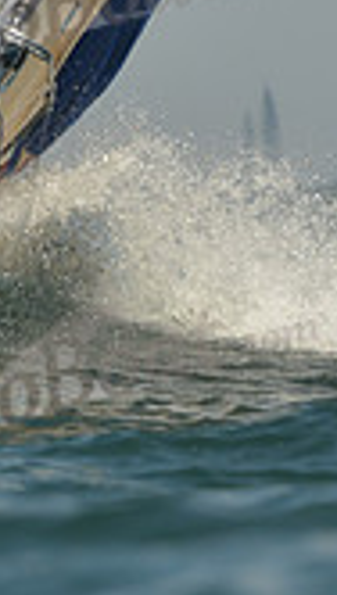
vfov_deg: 1.5
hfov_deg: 0.8
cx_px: -369
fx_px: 23092
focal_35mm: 1461
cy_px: 246
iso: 250
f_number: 7.1
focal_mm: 400
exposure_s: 1/1000
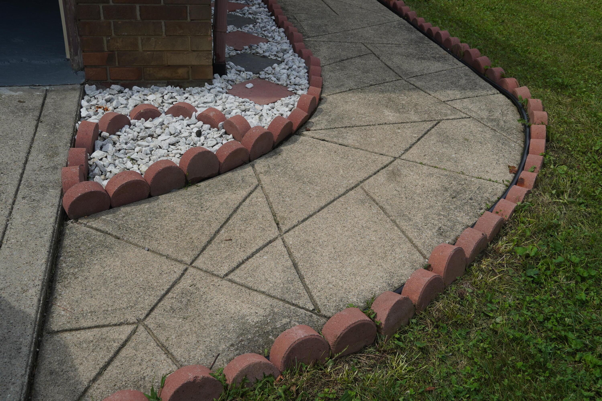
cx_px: 301
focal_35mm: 38
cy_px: 200
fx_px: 627
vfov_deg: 35.5
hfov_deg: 51.3
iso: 100
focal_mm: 25
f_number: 6.3
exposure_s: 1/400
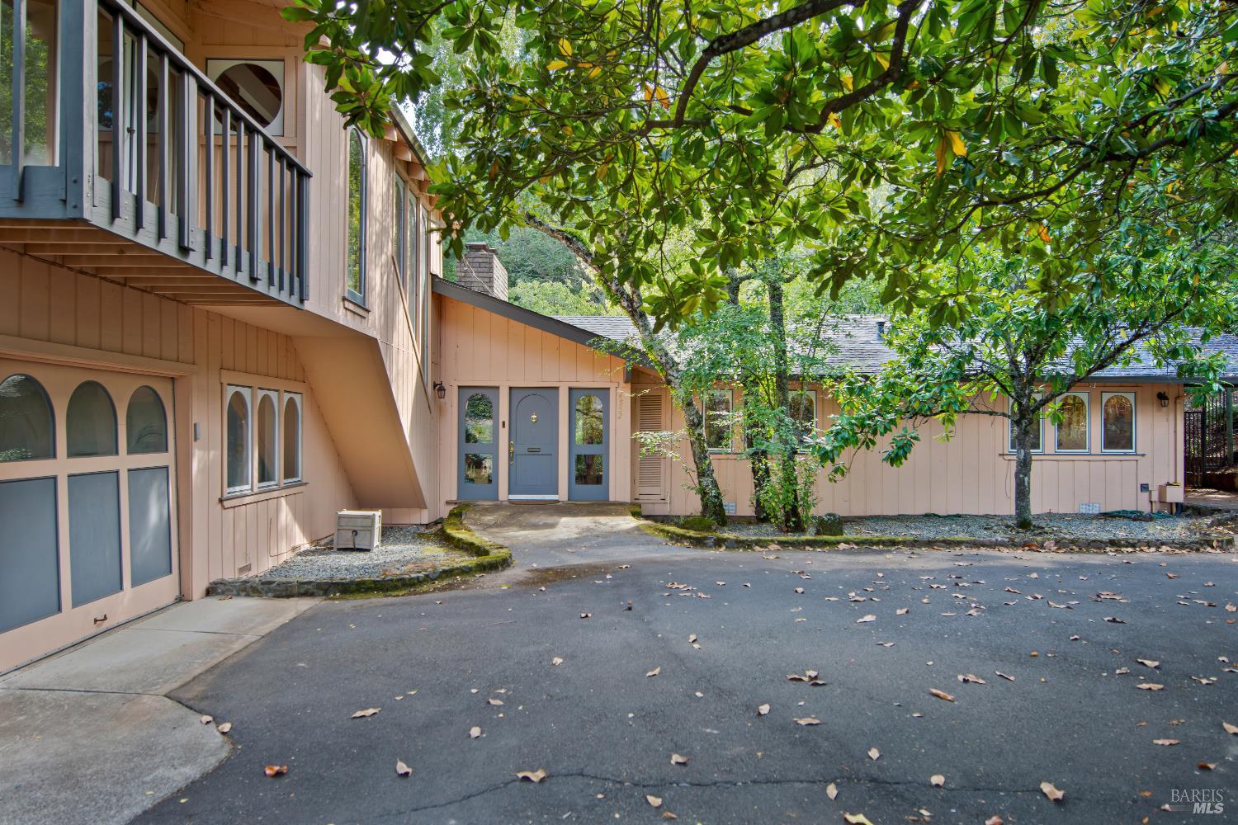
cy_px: 412
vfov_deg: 53.1
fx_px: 825
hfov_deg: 73.7
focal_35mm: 24
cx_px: 619
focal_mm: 16
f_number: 4.5
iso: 100
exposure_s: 1/80
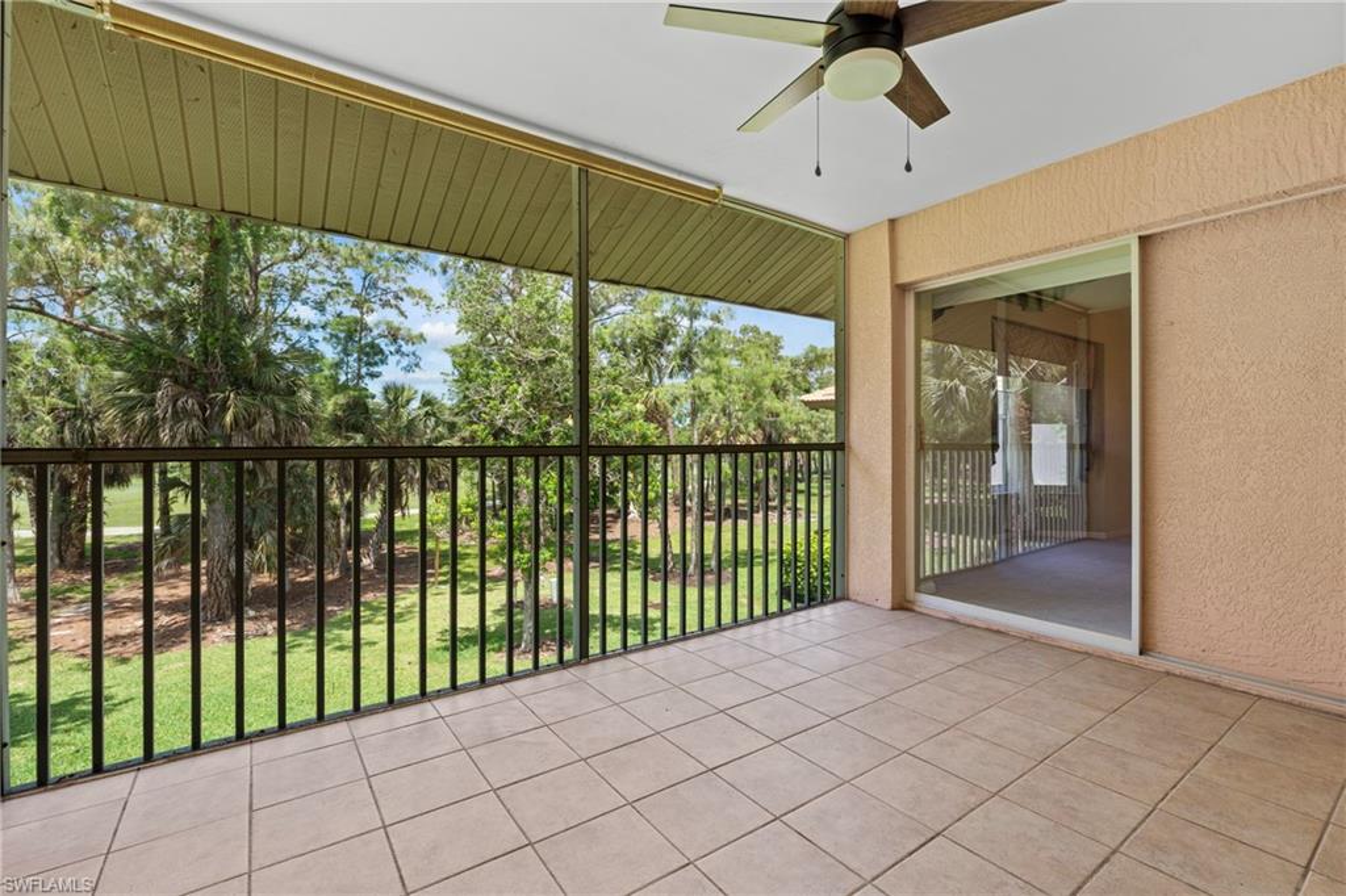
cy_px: 448
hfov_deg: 96.8
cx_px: 673
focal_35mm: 16
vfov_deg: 73.7
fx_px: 598
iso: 100
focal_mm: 16
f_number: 9
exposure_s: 1/4
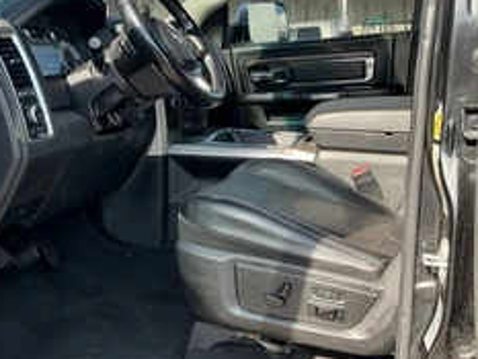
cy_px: 154
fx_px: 663
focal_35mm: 48
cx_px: 217
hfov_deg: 39.6
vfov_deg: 30.3
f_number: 1.8
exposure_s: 1/177
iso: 20
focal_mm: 3
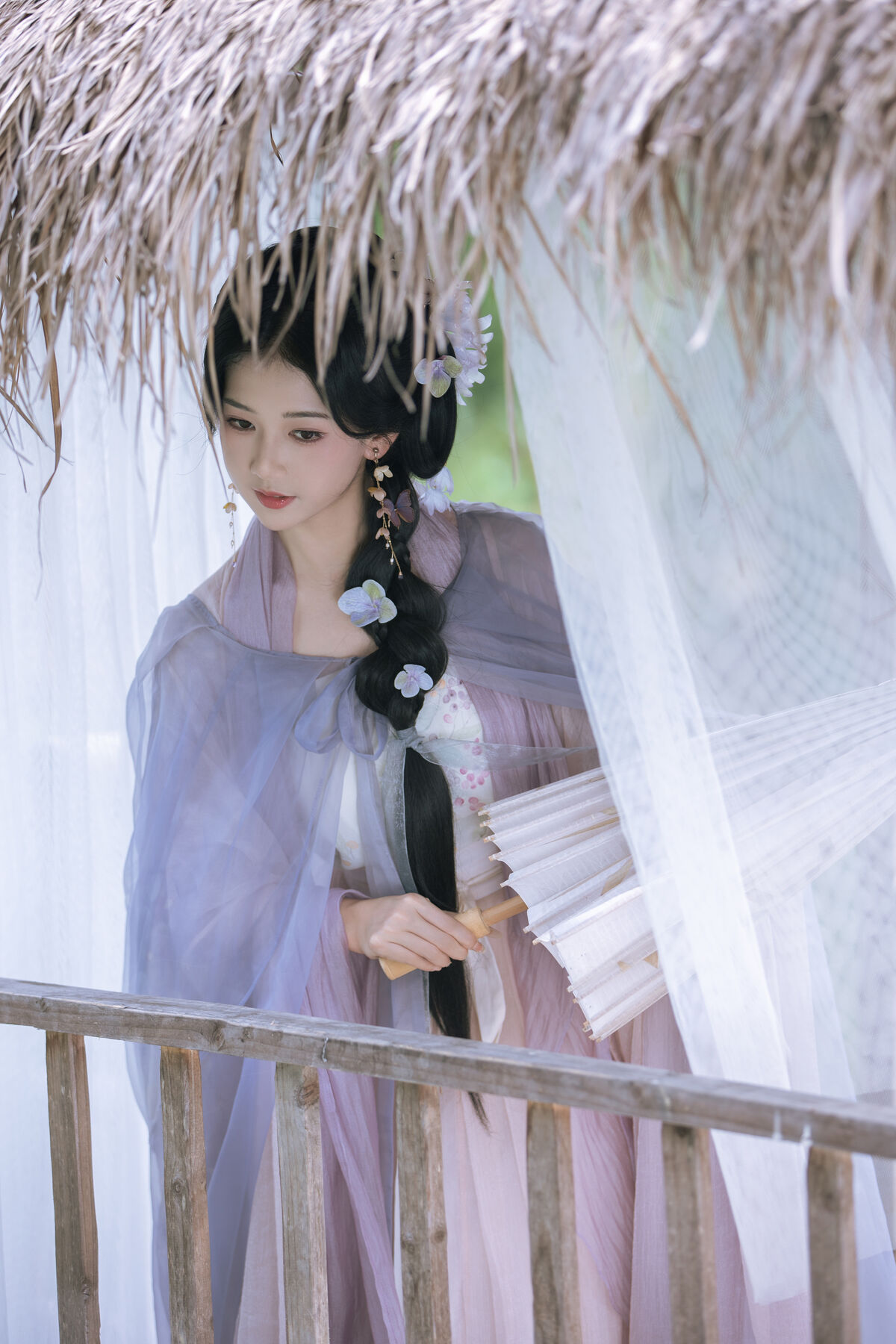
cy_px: 672
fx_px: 4666
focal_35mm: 125
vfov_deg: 16.4
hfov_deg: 11.0
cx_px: 448
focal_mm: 125
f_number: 2.8
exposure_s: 1/400
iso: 100
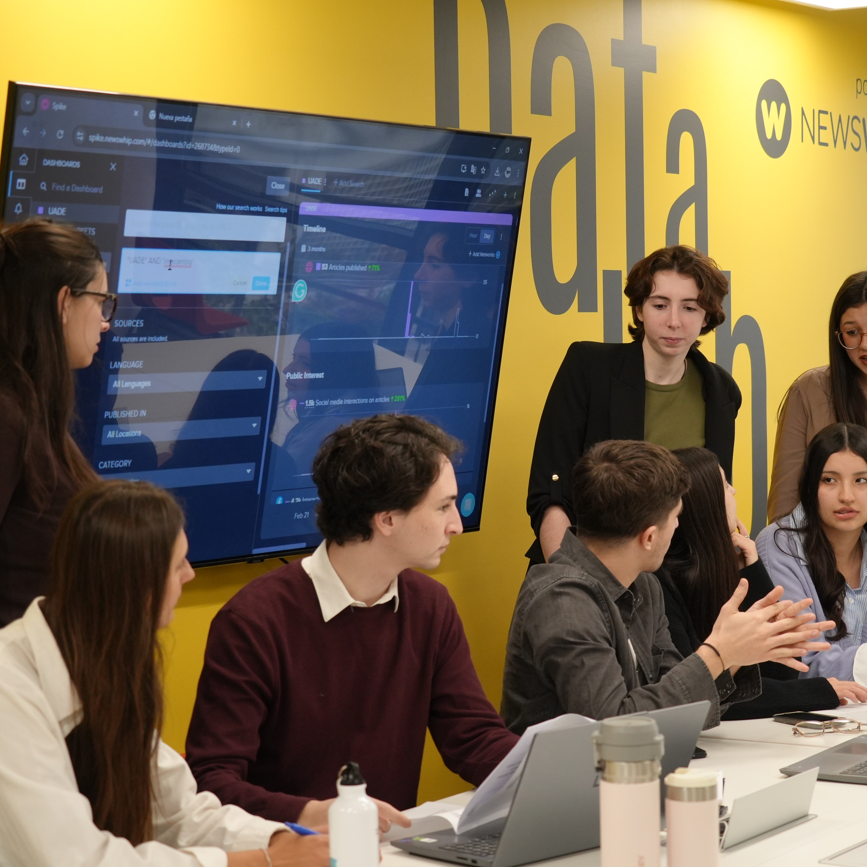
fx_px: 2210
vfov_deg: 22.2
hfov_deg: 22.1
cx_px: 544
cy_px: 396
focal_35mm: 78
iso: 1600
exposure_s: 1/160
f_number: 5
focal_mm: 55
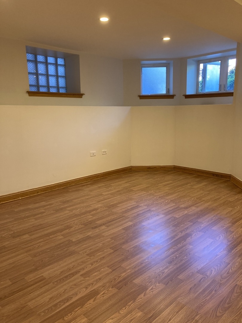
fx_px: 261
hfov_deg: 49.7
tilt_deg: -8.6
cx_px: 121
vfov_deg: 63.4
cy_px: 162
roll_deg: +2.1
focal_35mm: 28
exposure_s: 1/60
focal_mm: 3.99
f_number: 1.8
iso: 160
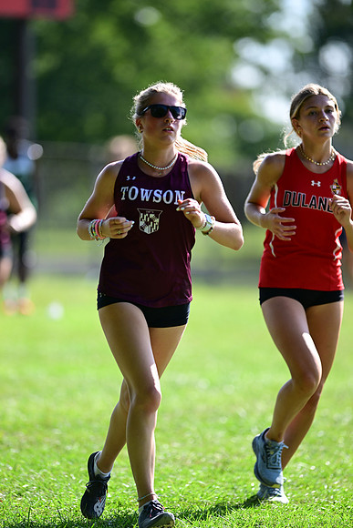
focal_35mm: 300
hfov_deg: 4.6
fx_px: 4410
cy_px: 264
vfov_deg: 6.9
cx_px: 176
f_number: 2.8
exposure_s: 1/2500
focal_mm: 300
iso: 450
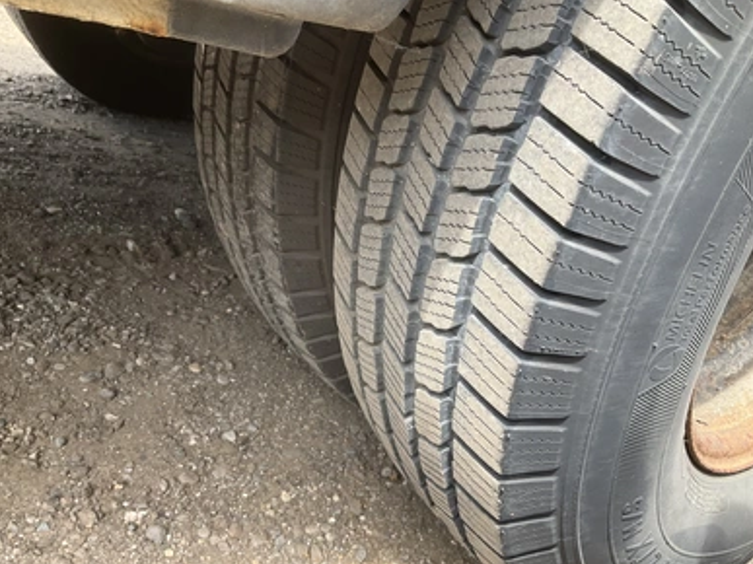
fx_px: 652
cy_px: 290
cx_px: 370
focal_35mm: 30
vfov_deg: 46.8
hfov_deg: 60.0
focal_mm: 3
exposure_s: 1/122
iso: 32
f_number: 1.8
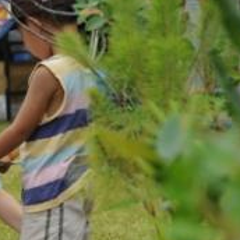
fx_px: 2738
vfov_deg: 5.0
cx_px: 8
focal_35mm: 349
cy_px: 195
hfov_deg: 5.0
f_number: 5.3
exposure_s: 1/640
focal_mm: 105
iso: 200
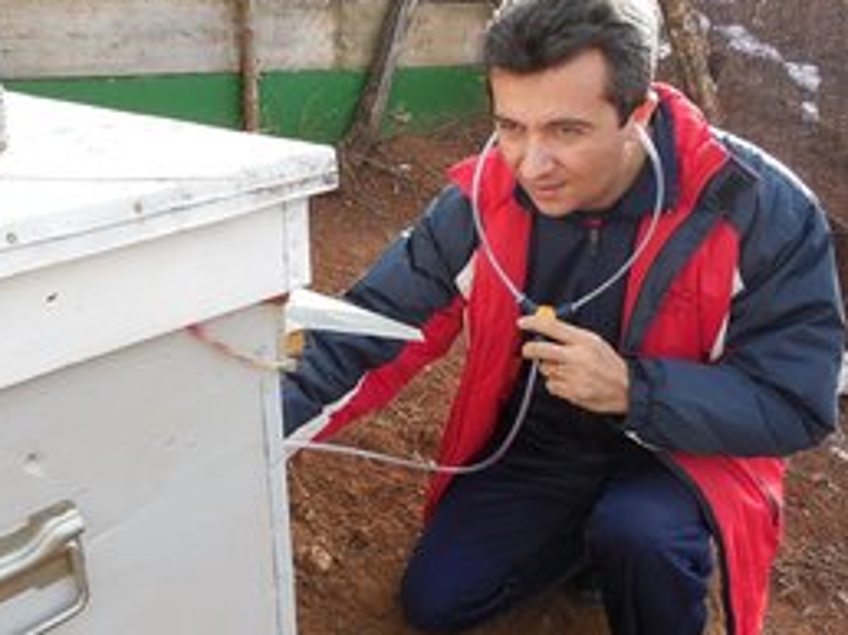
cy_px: 357
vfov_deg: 41.7
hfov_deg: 53.7
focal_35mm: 34
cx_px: 352
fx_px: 832
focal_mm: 4.5
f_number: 3.3
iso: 125
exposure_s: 1/200
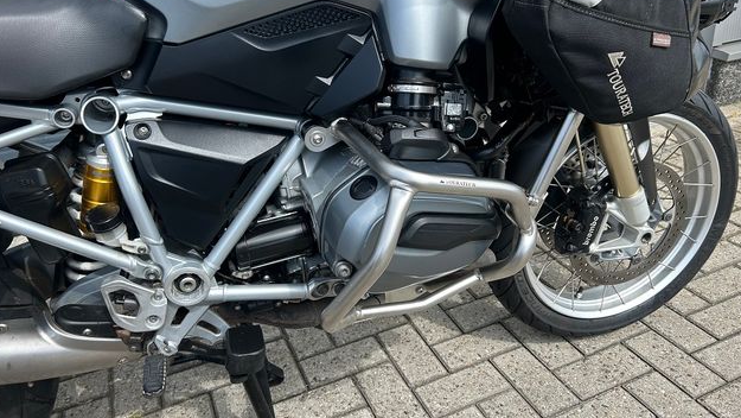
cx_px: 371
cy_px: 191
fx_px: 570
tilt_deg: -23.5
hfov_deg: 66.1
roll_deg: +5.4
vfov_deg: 40.2
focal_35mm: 29
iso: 50
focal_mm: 5.7
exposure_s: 1/1488
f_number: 1.5
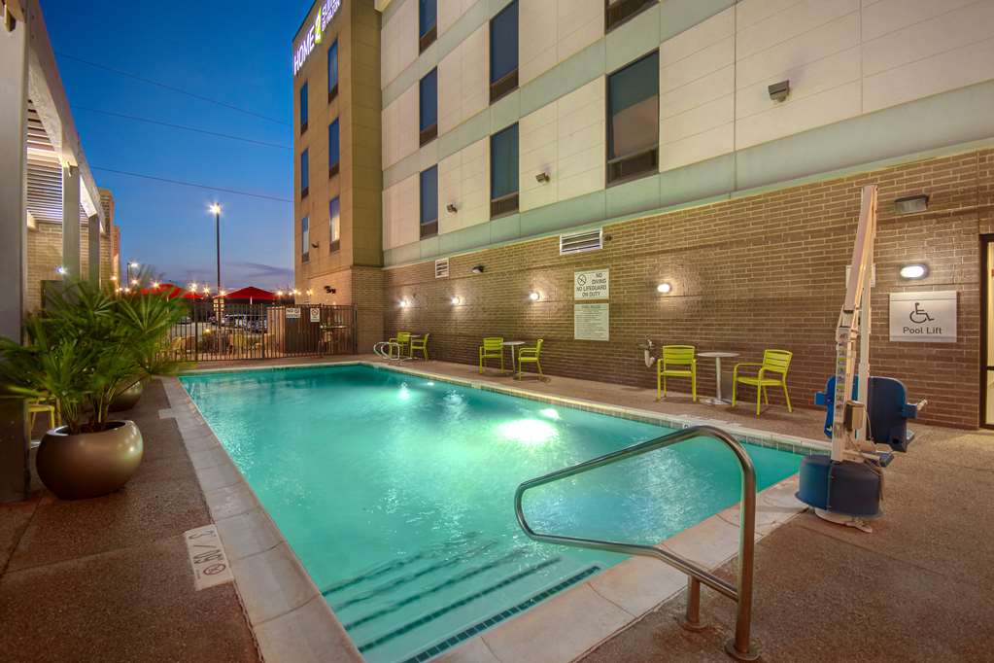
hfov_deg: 100.4
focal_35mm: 15
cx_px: 497
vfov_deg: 77.3
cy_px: 332
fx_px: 414
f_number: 7.1
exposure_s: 1/2.5
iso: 250
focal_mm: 10
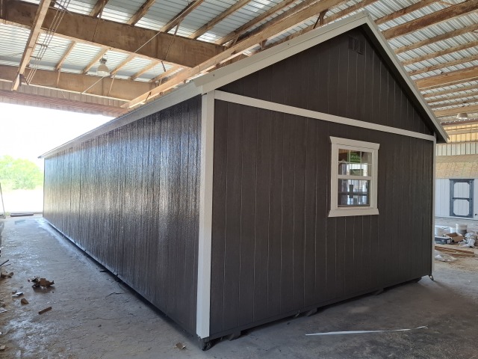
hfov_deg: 73.9
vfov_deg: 58.9
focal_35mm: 23
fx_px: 318
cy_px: 180
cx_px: 239
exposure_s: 1/120
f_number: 1.8
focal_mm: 5.54
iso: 250
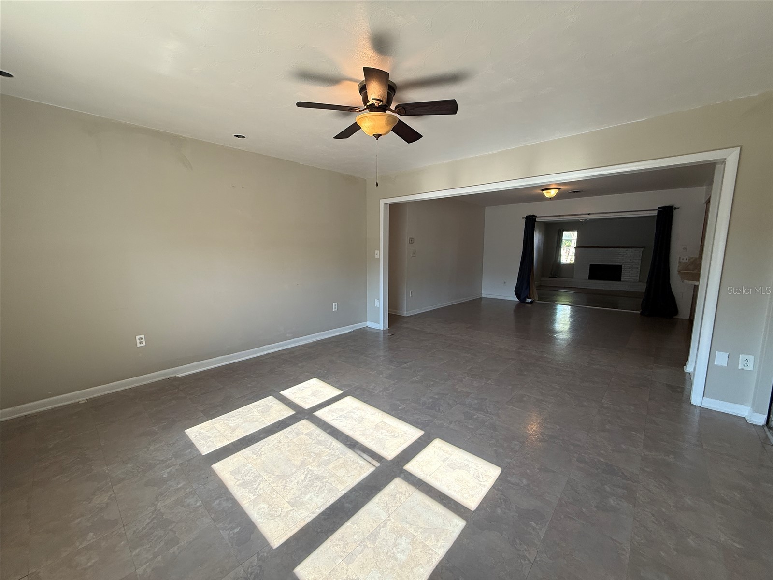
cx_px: 386
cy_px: 290
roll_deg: +0.8
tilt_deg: -7.6
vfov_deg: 85.7
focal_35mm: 14
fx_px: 313
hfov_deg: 102.1
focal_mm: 2.22
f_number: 2.2
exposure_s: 1/120
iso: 125
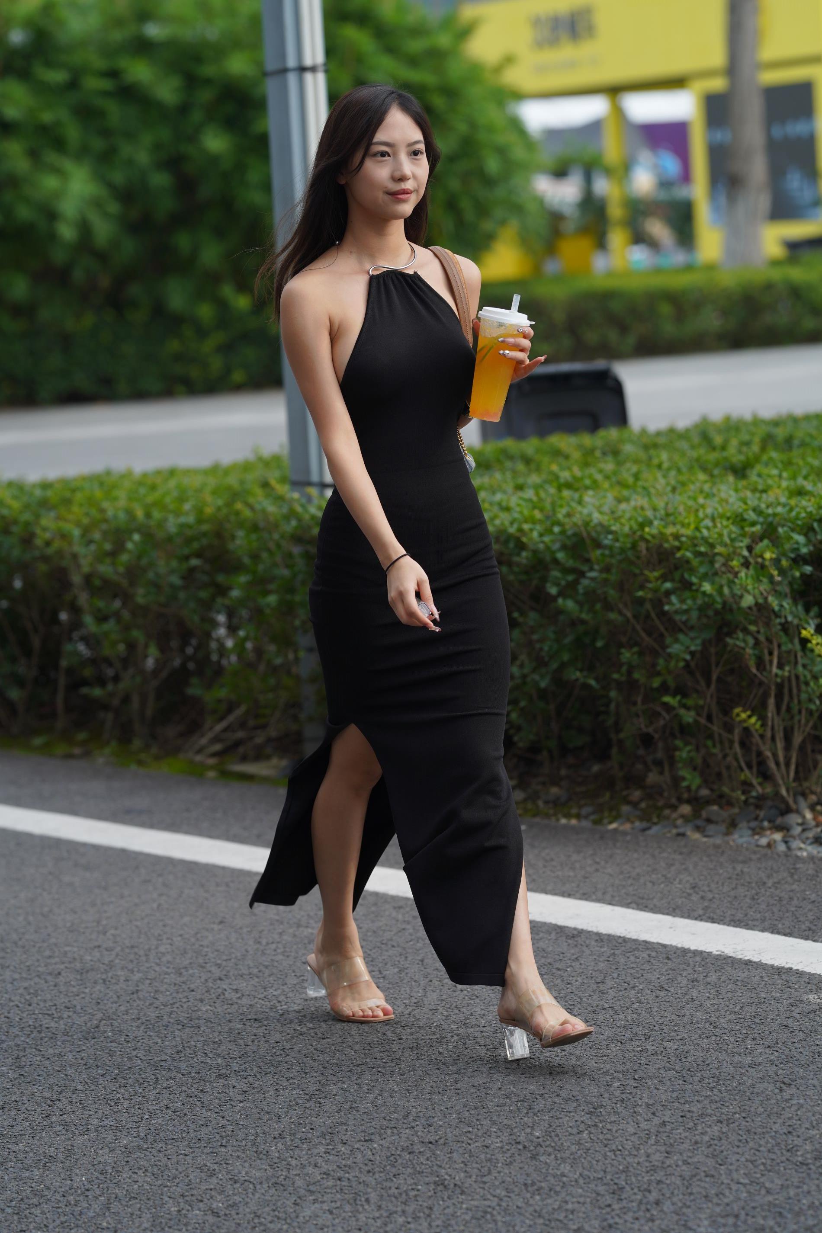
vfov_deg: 15.2
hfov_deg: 10.2
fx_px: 4625
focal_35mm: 135
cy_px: 616
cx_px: 411
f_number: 4.5
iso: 250
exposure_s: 1/640
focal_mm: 135
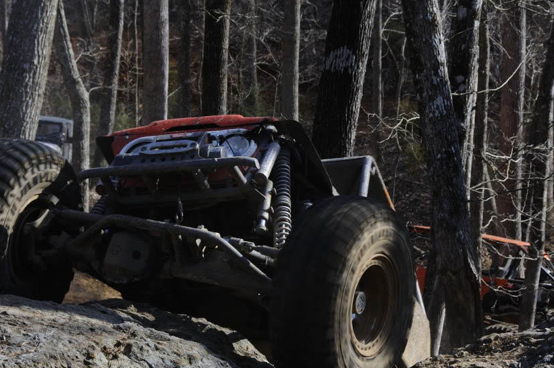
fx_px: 2013
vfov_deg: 10.4
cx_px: 273
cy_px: 195
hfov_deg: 15.7
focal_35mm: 131
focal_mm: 70
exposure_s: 1/125
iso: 200
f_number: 11
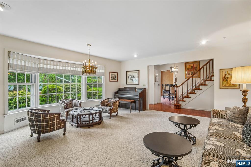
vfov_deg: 73.7
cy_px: 84
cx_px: 126
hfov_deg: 96.8
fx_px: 112
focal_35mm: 16
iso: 400
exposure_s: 1/13
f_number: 8
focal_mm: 16
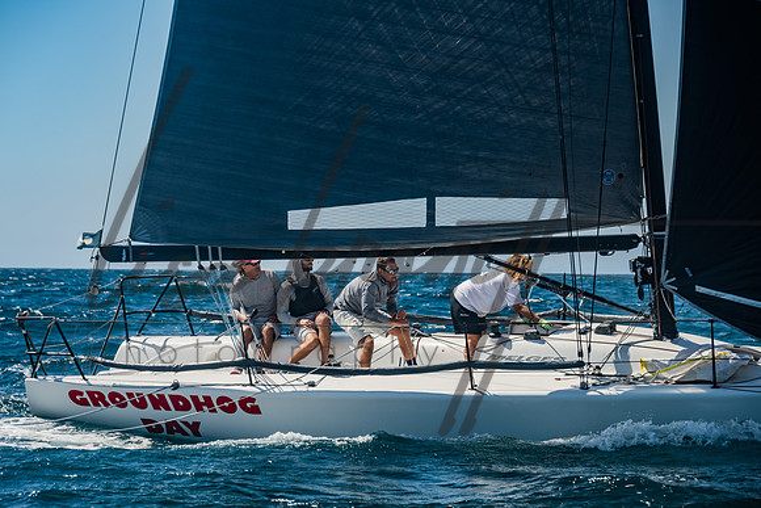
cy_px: 277
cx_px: 346
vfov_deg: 10.9
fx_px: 2654
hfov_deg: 16.3
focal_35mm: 126
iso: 160
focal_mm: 115
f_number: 6.3
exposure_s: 1/500
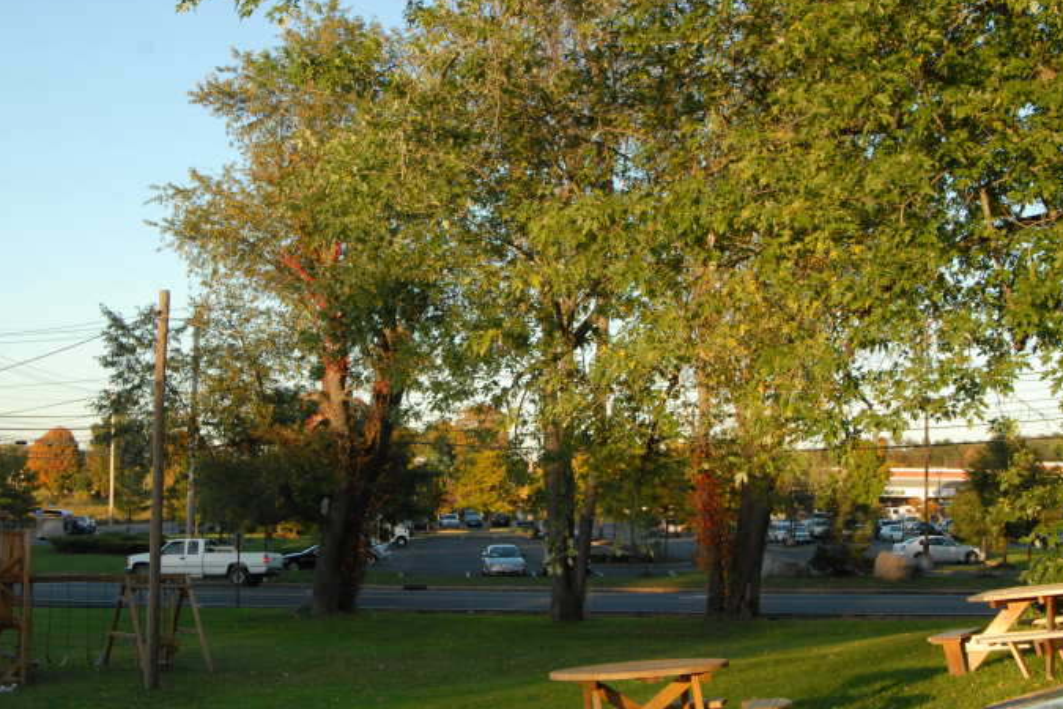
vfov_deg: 23.8
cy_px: 325
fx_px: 1683
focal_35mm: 57
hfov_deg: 35.0
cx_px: 477
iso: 800
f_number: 9
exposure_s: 1/320
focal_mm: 32
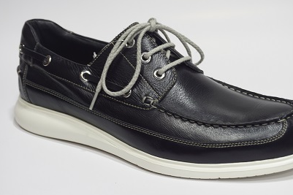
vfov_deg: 19.2
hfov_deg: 28.5
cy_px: 94
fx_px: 578
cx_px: 156
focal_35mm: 71
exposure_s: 1/5
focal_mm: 38
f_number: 5.6
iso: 320
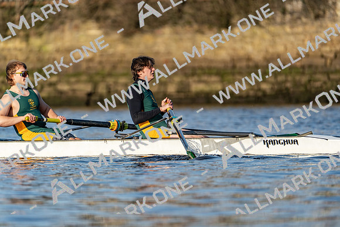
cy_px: 114
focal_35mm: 600
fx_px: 5668
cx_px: 170
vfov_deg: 2.3
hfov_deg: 3.4
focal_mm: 600
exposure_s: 1/2000
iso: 400
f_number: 6.3
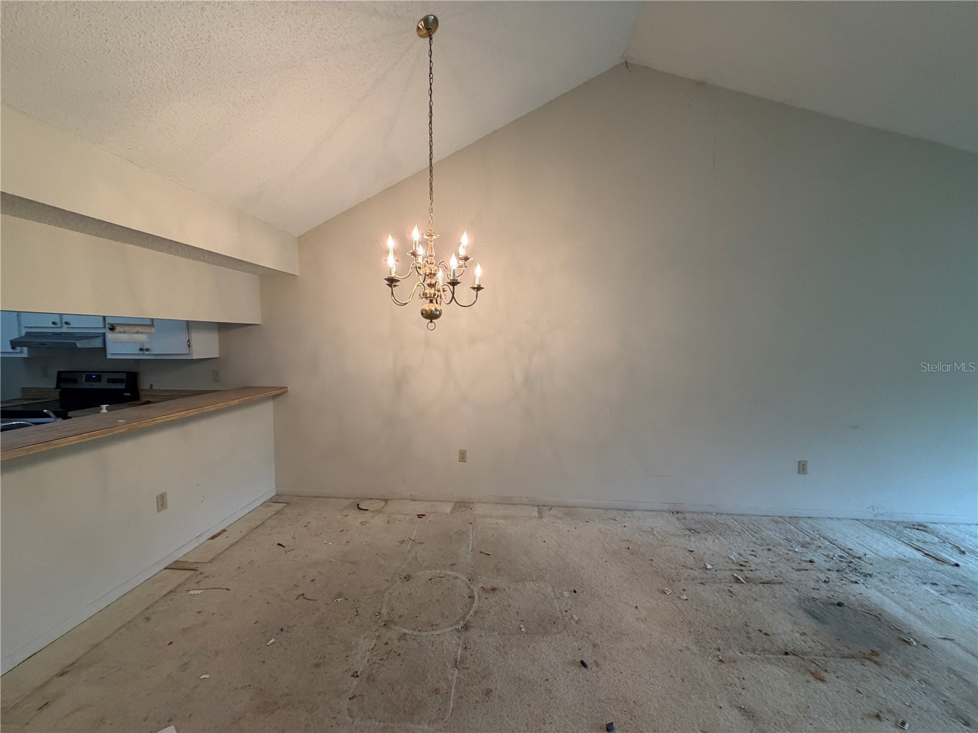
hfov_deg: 102.1
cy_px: 366
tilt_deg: -3.2
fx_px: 396
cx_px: 489
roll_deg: -1.3
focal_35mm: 14
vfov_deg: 85.7
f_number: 2.2
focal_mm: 2.22
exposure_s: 1/120
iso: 320
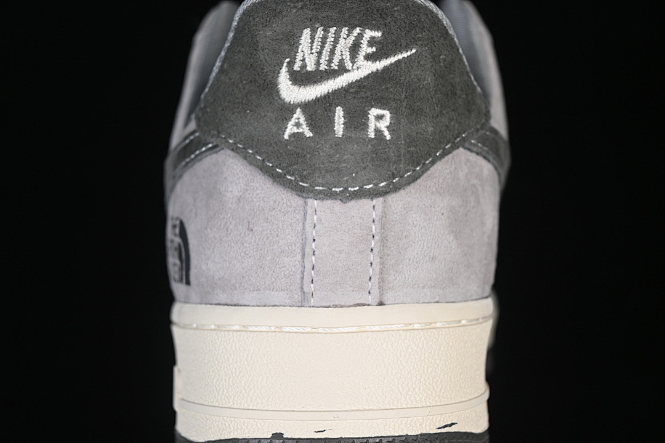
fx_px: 1385
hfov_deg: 27.0
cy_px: 222
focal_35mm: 75
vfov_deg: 18.2
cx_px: 332
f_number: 7.1
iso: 160
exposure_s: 1/80
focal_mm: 50
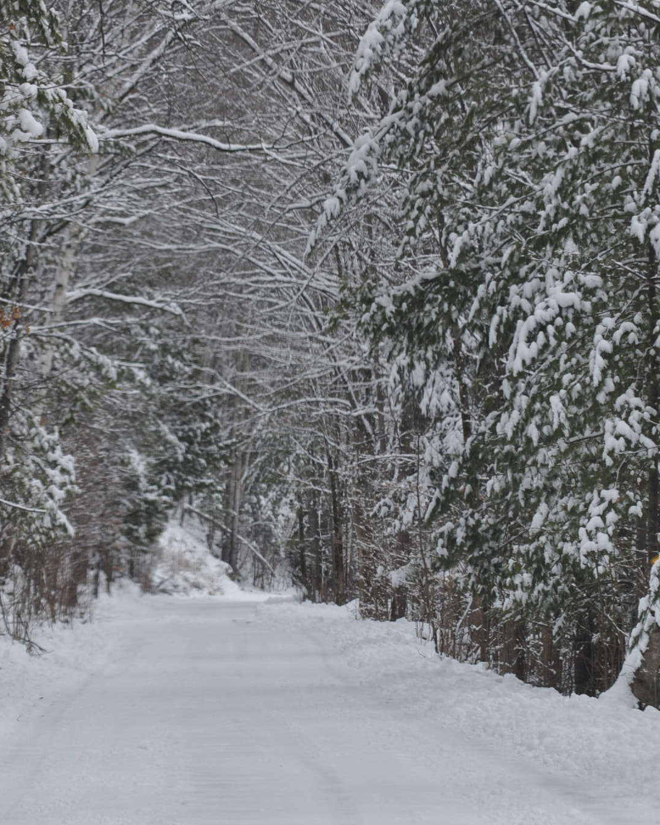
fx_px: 10377
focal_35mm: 425
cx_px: 255
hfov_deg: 3.6
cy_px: 412
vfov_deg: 4.6
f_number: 10
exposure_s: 1/250
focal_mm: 200
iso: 200
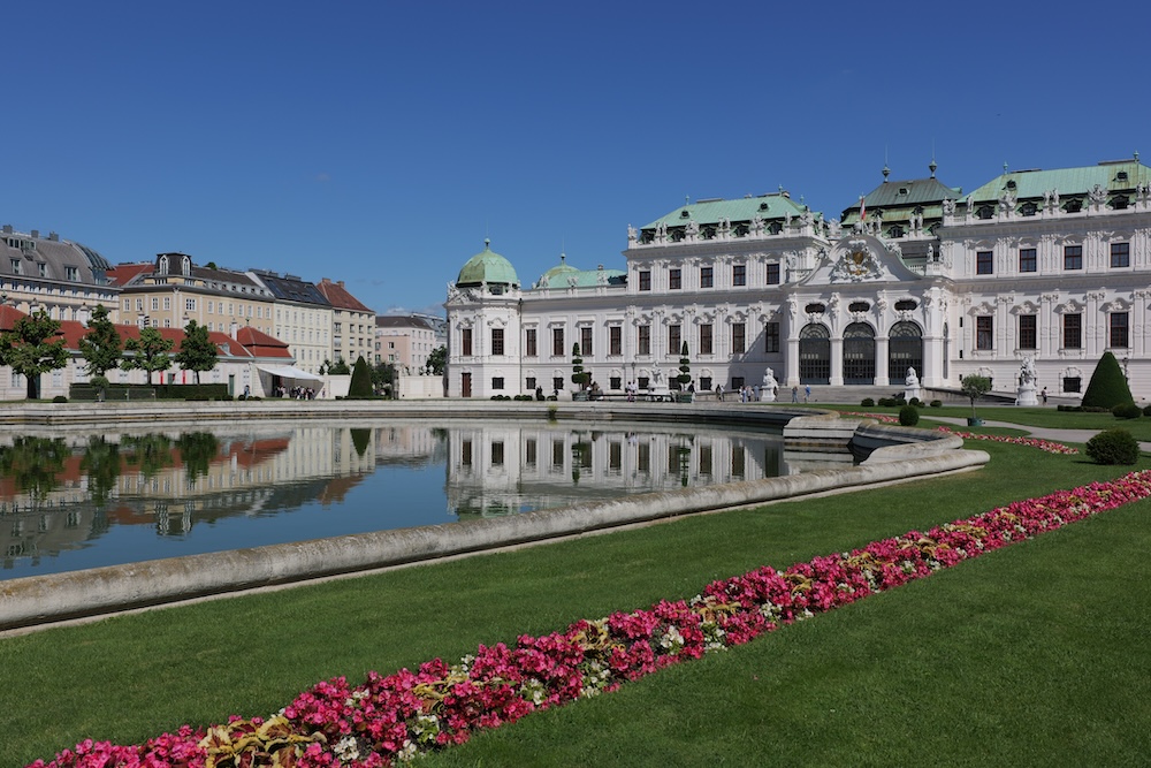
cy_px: 384
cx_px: 576
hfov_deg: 60.3
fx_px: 991
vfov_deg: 42.3
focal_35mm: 31
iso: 100
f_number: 9
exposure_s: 1/400
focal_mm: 30
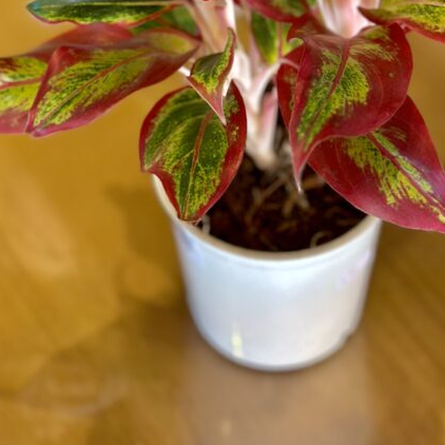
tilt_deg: -41.6
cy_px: -88
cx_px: 272
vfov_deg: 16.2
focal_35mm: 103
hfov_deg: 16.9
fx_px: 1498
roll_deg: +0.0
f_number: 1.78
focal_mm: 6.86
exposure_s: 1/60
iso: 125
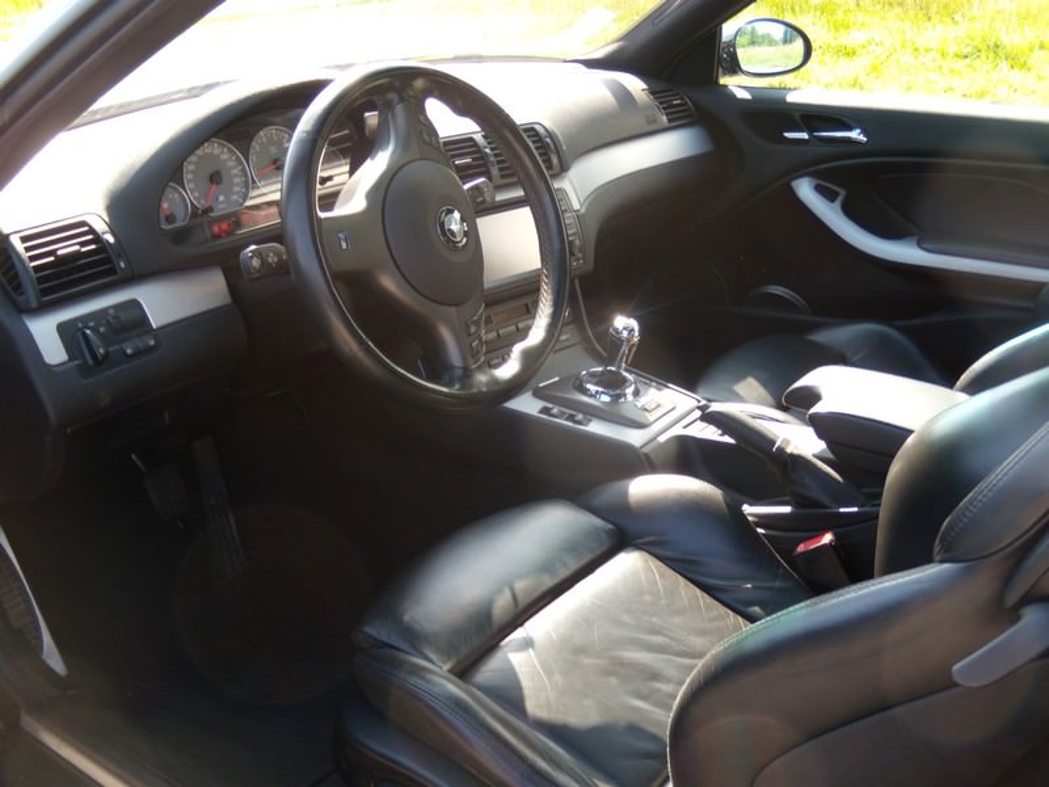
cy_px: 394
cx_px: 524
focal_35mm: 36
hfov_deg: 51.4
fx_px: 1091
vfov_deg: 39.7
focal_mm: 6.4
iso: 80
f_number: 3.6
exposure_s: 1/60
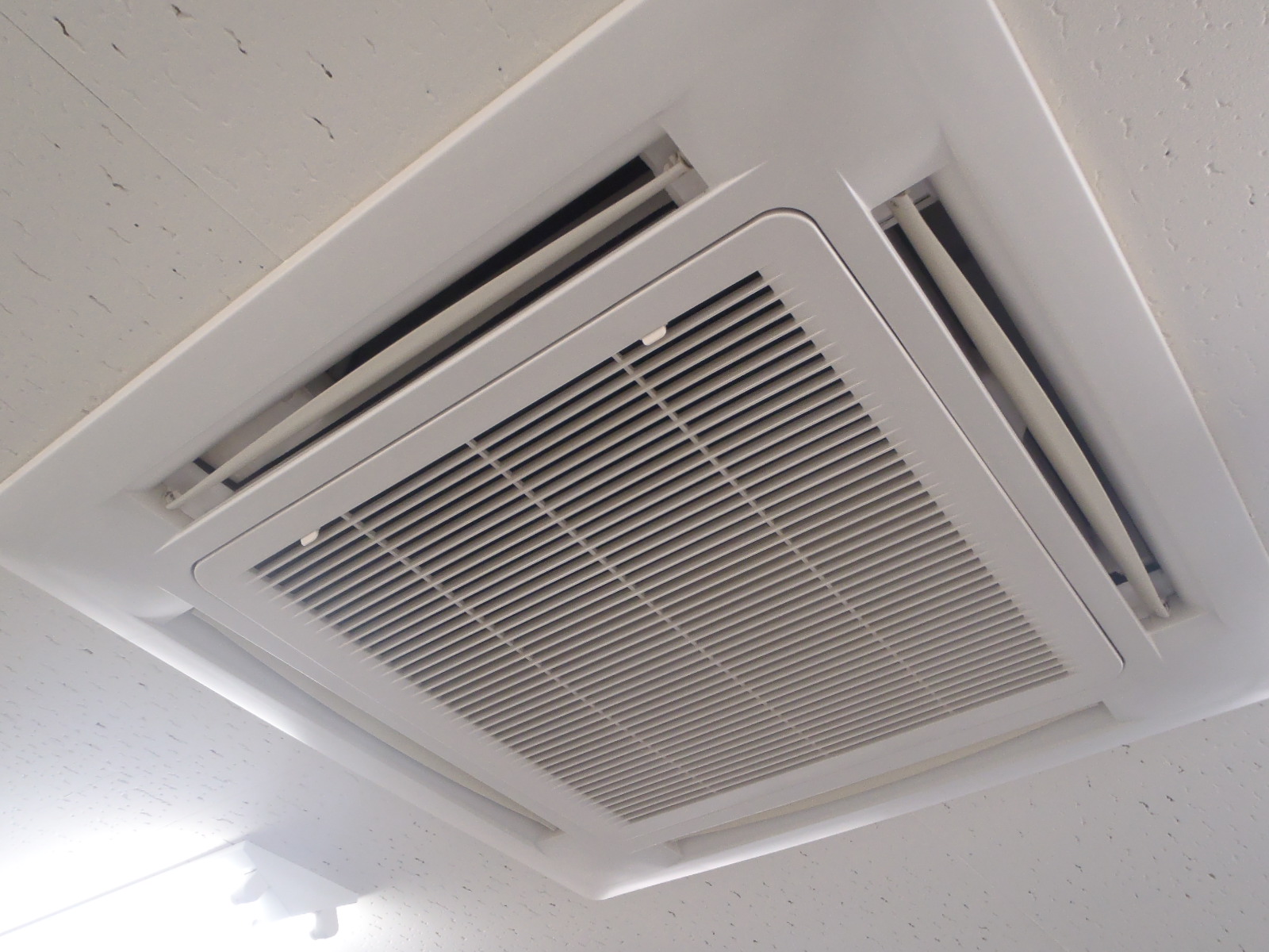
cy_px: 476
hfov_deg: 63.4
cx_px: 634
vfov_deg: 49.7
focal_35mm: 28
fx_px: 1026
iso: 200
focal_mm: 5
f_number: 3.5
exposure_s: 1/25
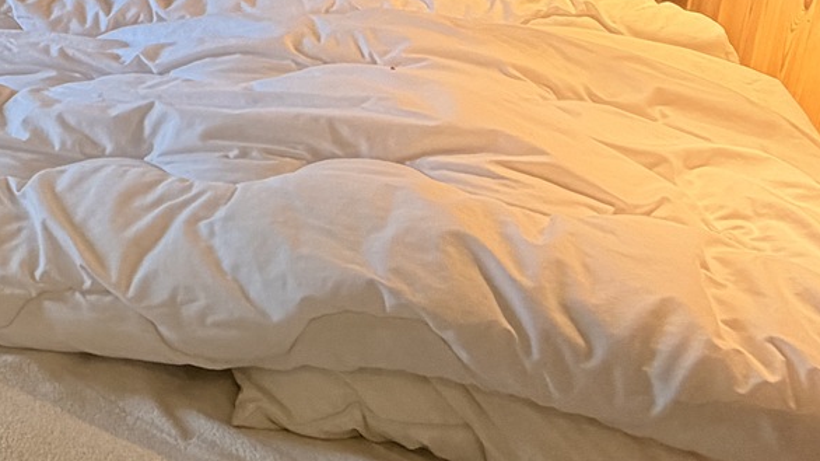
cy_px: -167
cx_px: -297
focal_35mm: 50
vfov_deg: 21.3
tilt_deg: -13.4
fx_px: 1087
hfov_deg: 30.5
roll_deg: +0.7
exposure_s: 1/50
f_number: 2.2
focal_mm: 2.22
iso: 160
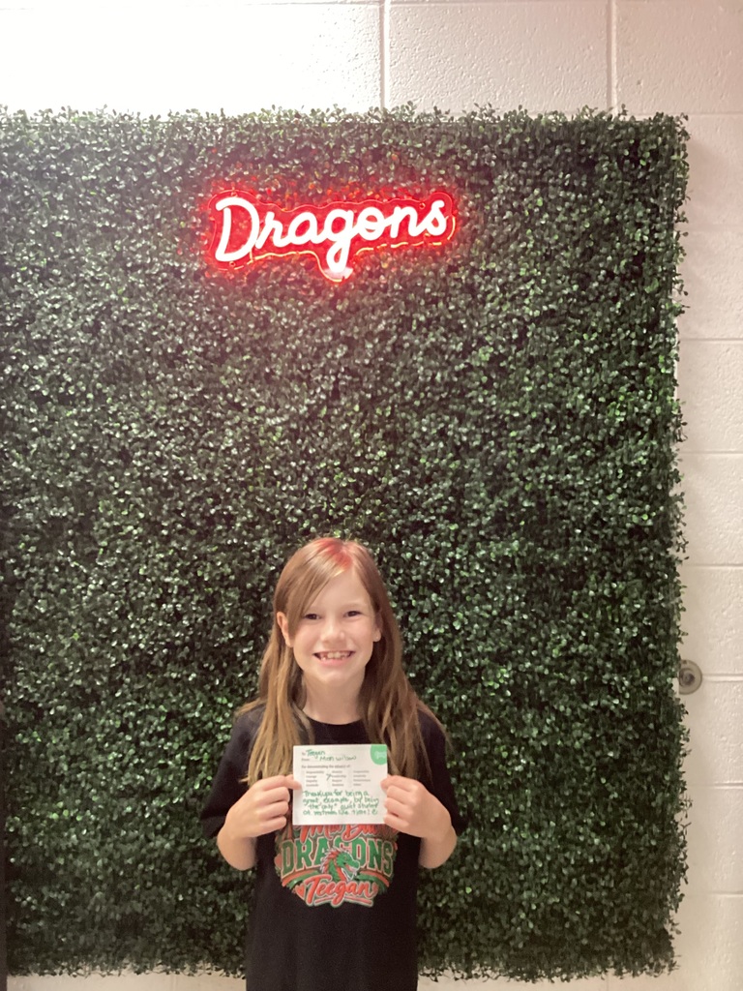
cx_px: 372
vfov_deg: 58.4
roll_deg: +1.0
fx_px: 887
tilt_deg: -2.3
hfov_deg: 45.4
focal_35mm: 31
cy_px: 496
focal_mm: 3.3
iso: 400
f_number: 2.4
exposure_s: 1/50
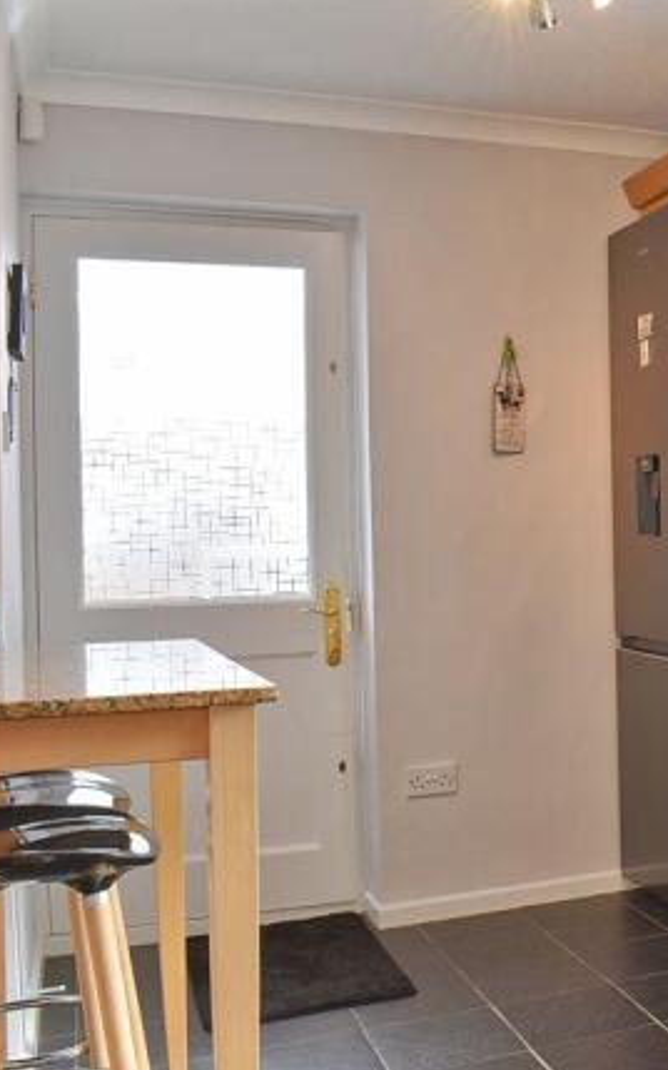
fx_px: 1224
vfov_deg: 47.2
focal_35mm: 42
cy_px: 537
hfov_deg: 27.2
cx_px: 786
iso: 320
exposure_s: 1/5
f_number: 13
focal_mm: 18
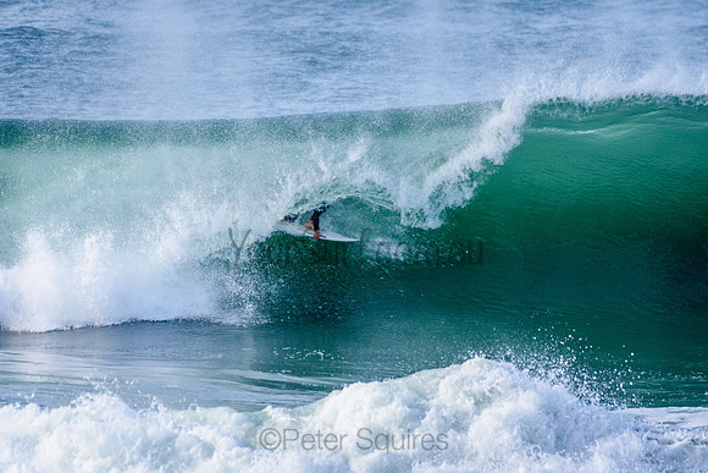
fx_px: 14753
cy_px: 236
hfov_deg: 2.7
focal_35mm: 750
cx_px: 354
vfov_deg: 1.8
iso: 560
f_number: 5.6
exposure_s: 1/2000
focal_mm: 500
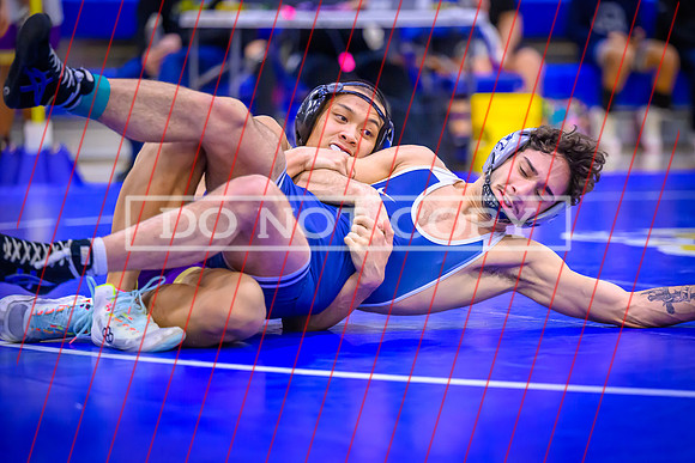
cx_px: 411
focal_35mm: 179
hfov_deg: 11.5
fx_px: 3462
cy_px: 258
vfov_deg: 7.7
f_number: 2.8
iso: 6400
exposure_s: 1/640
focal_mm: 150
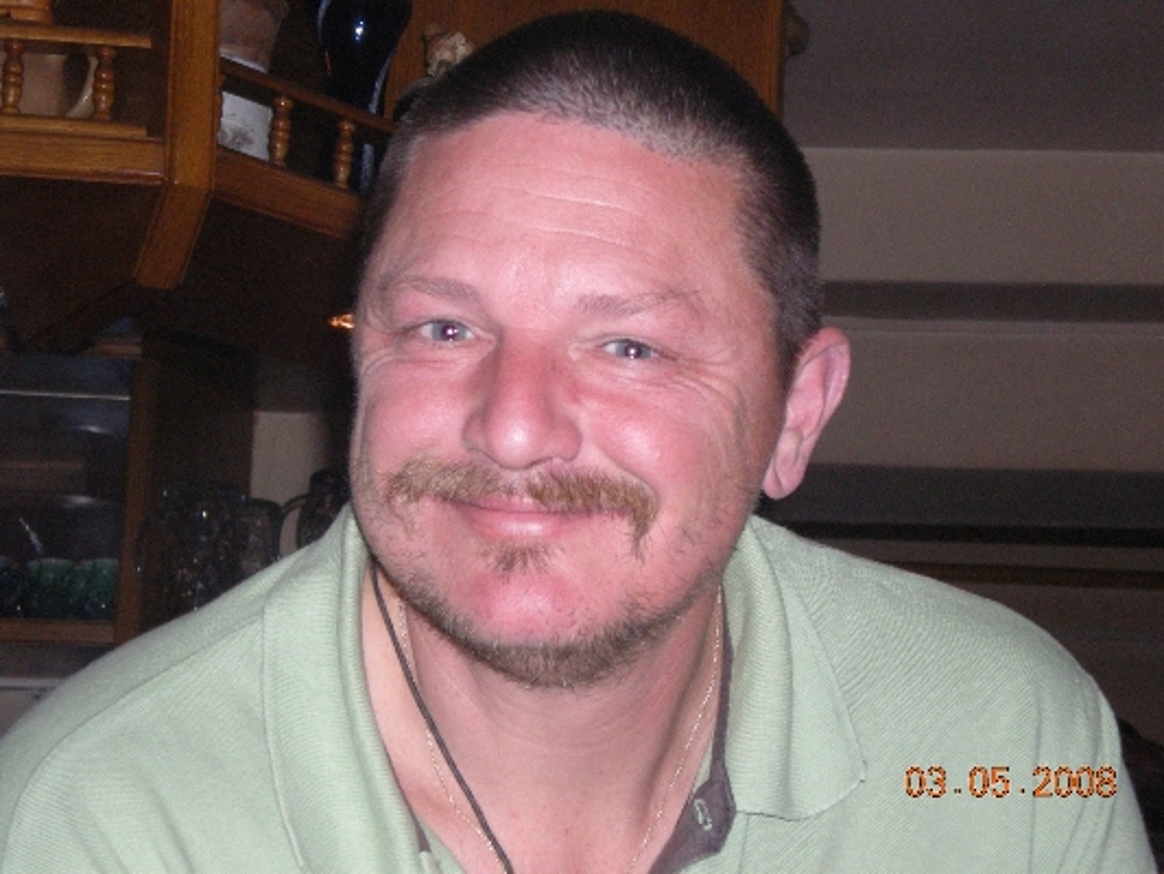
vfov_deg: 14.1
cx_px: 582
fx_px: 3532
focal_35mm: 105
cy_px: 437
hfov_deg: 18.7
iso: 353
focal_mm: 17.3
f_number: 5.7
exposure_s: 1/120
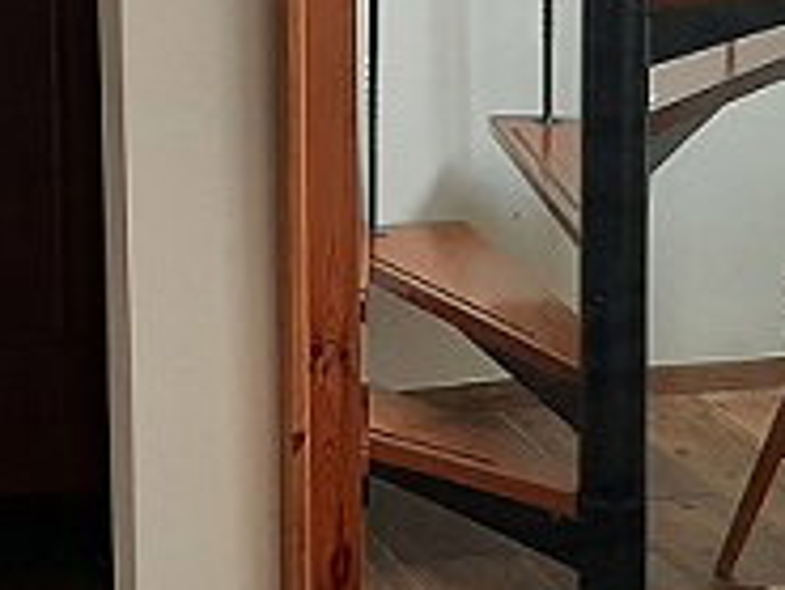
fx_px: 2405
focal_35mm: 106
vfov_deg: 13.7
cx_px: 242
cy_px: -70
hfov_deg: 18.5
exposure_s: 1/100
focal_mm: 3.93
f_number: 1.7
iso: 80
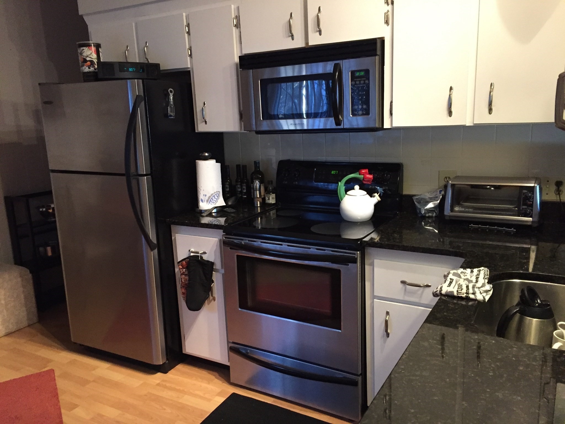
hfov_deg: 61.7
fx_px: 473
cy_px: 212
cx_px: 282
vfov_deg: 48.2
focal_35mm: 29
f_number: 2.2
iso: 250
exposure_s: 1/30
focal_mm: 4.15
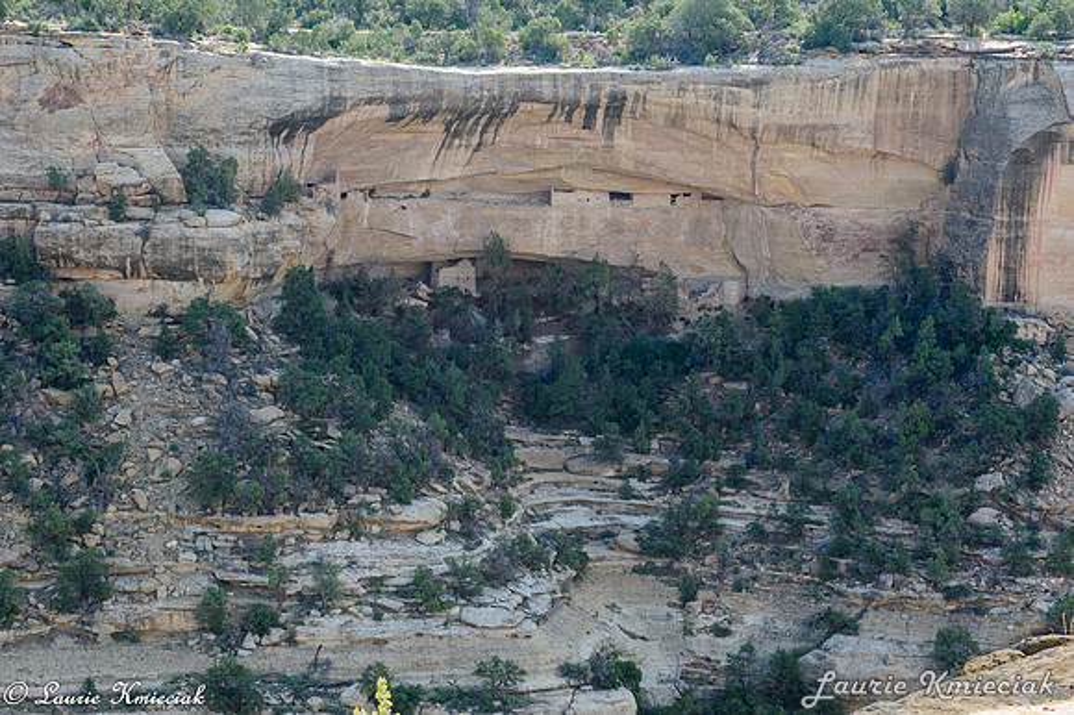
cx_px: 450
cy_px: 275
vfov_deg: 17.8
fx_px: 2277
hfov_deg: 26.5
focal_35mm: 76
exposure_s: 1/200
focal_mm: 62
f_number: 14
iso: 640
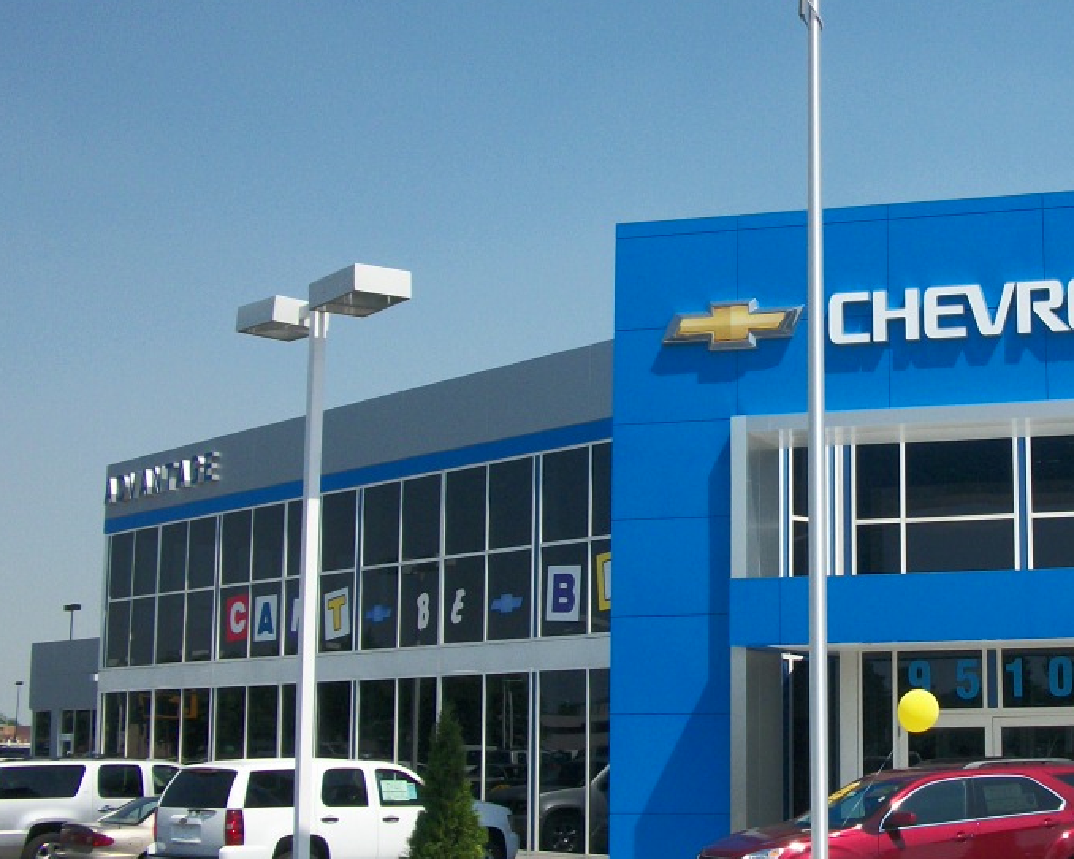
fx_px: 1875
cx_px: 905
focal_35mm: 59
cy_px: 460
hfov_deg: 30.9
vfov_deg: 25.8
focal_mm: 5.7
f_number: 8.8
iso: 80
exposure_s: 1/250
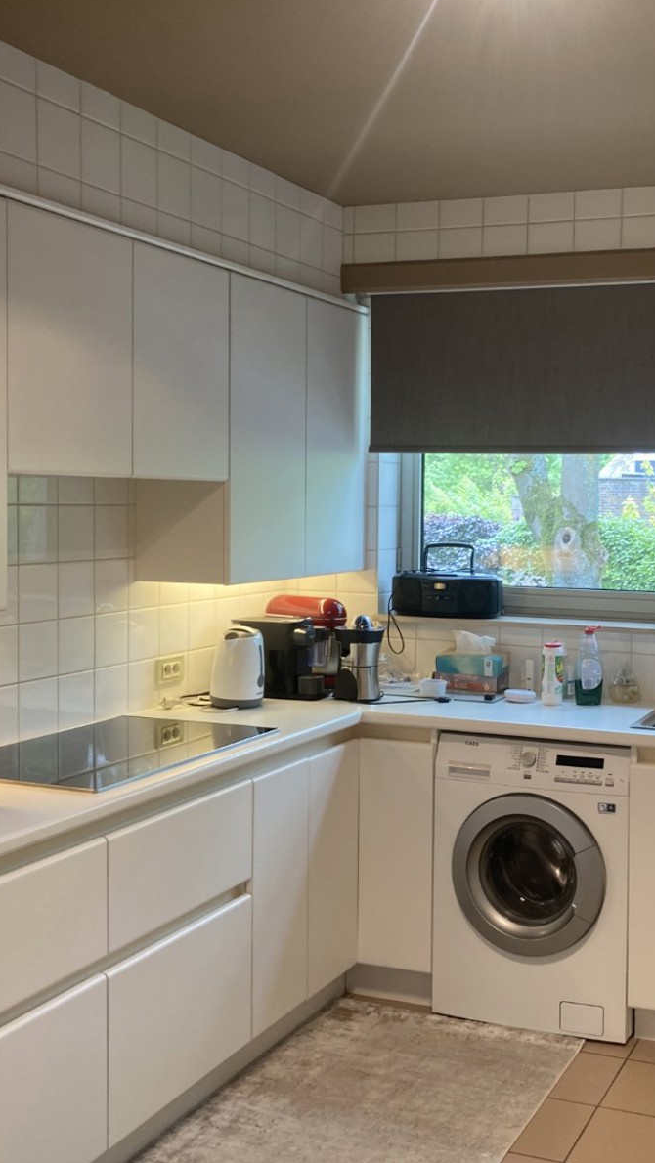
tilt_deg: -2.9
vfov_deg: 49.4
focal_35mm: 41
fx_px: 1265
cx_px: 497
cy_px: 580
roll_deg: -1.7
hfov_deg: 28.6
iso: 50
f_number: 1.8
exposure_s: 1/50
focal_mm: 3.99
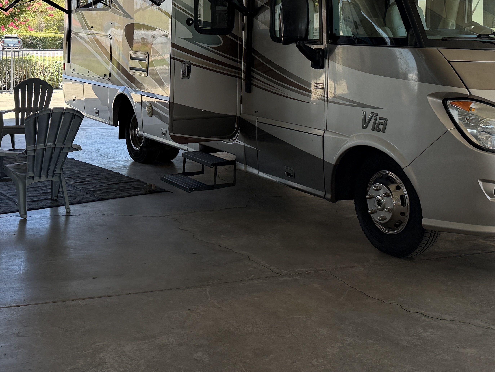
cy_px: 47
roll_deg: -0.8
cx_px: 270
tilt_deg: -1.4
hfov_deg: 38.2
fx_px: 715
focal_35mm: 50
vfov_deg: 28.2
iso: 100
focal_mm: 6.76
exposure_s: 1/1005
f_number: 1.78
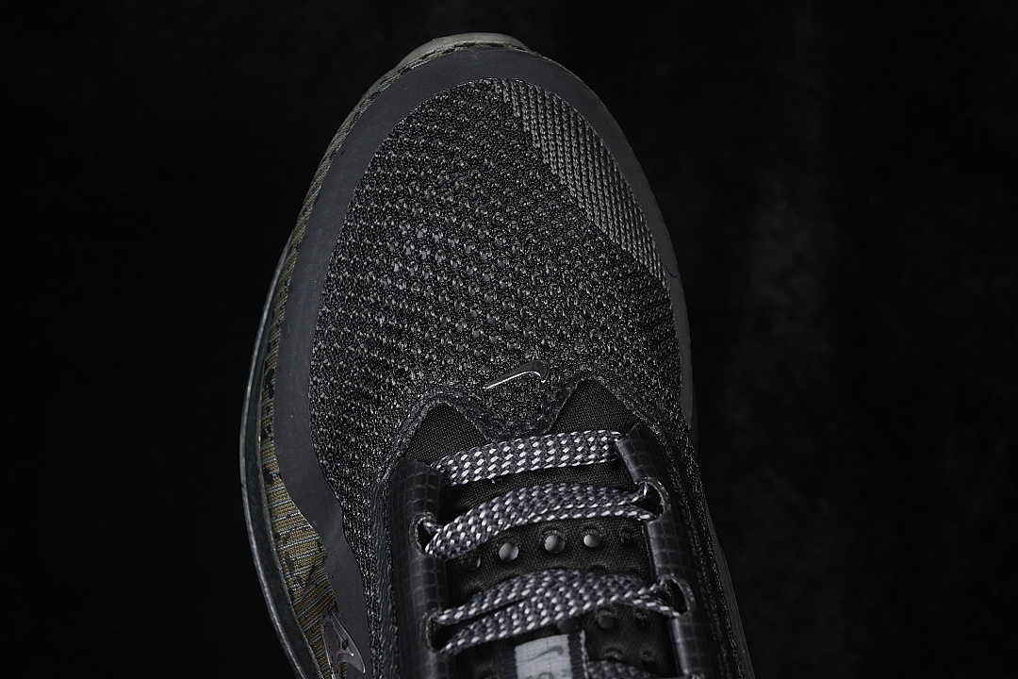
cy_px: 340
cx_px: 509
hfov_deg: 27.0
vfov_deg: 18.2
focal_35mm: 75
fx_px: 2121
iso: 160
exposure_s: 1/60
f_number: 6.3
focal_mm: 50
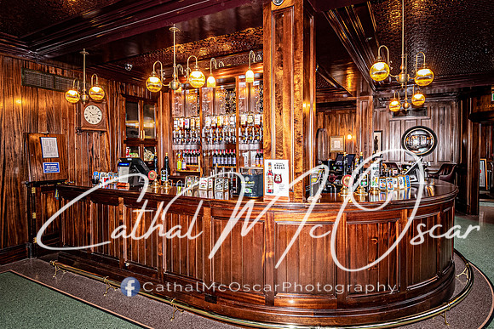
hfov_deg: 83.8
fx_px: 275
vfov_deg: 61.8
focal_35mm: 20
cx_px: 255
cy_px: 158
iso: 1250
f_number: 8
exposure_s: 1/25
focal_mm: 10
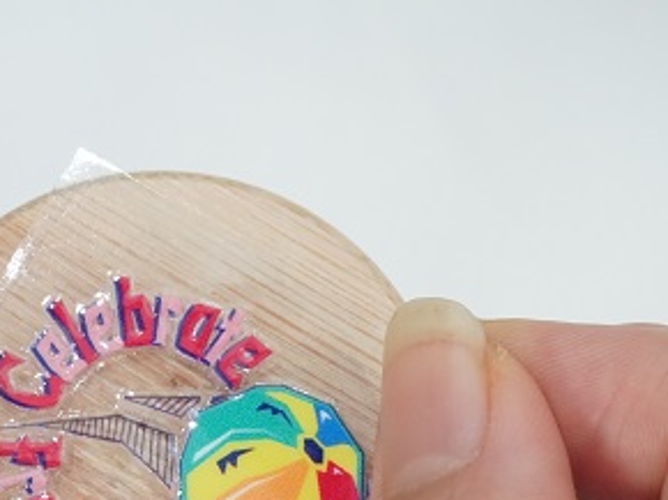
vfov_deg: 11.8
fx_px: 2376
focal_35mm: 123
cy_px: 558
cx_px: 67
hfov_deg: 15.8
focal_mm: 33
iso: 4000
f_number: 6.3
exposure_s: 1/80
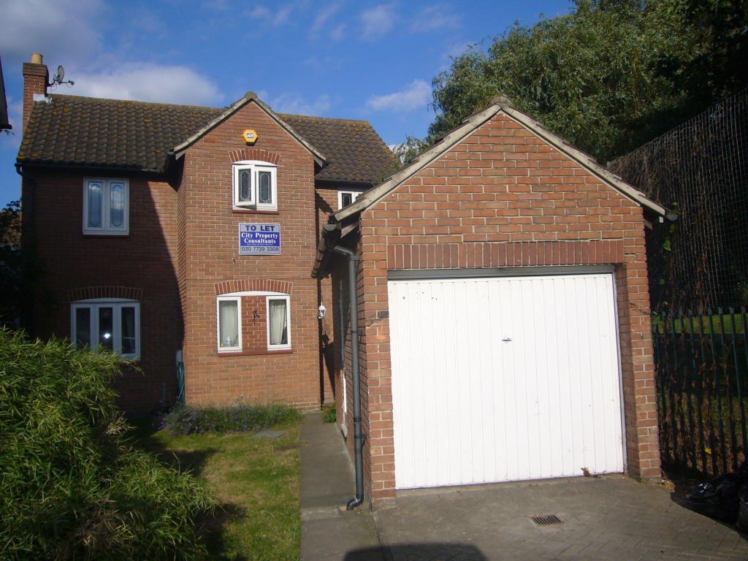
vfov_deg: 49.7
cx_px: 374
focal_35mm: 28
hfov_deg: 63.4
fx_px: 605
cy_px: 280
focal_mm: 4.6
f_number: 5.6
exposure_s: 1/500
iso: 80
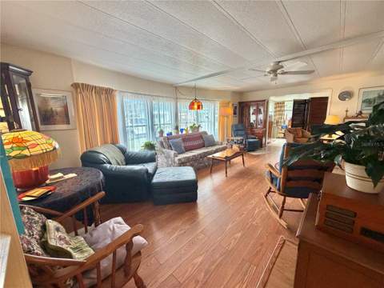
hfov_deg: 102.1
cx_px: 192
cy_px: 144
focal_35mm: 14
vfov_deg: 85.7
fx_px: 155
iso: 250
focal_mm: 2.22
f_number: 2.2
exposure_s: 1/120
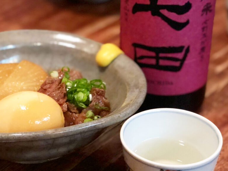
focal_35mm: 69
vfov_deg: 21.3
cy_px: 87
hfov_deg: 28.1
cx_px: 88
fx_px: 454
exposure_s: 1/8
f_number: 2.4
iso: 250
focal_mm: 6
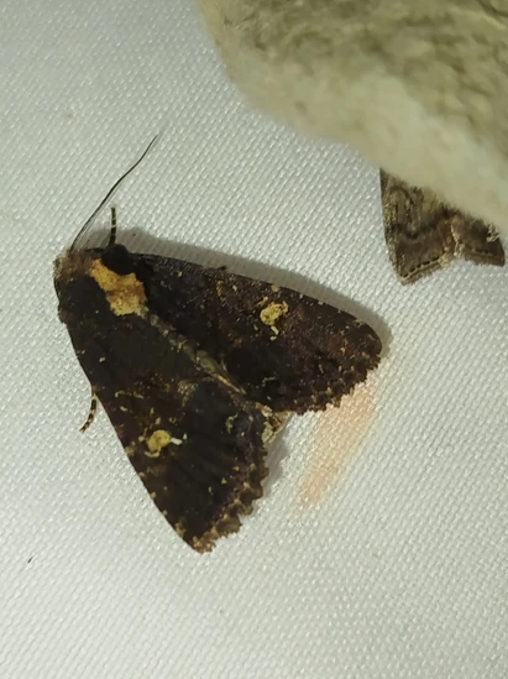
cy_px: 343
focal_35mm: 84
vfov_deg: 23.3
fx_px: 1646
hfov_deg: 17.5
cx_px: 216
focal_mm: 5.31
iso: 80
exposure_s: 1/100
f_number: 1.7
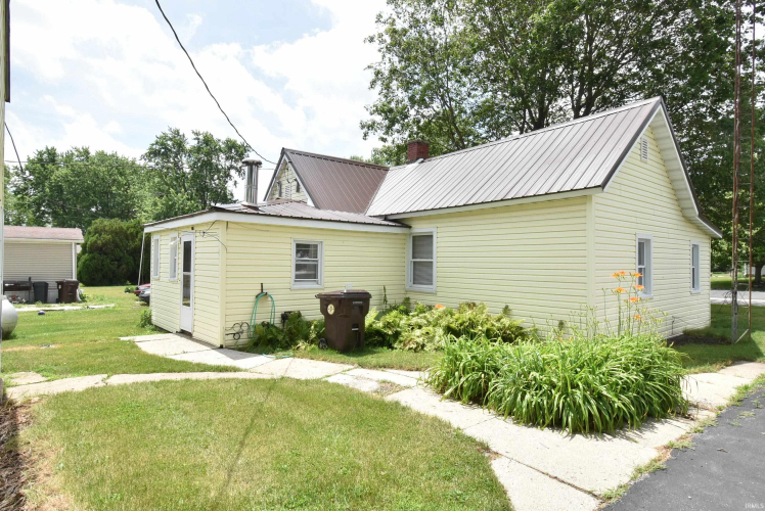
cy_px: 256
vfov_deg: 63.3
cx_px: 382
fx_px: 415
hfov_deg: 85.4
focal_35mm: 20
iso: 400
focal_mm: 13
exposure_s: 1/100
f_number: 20
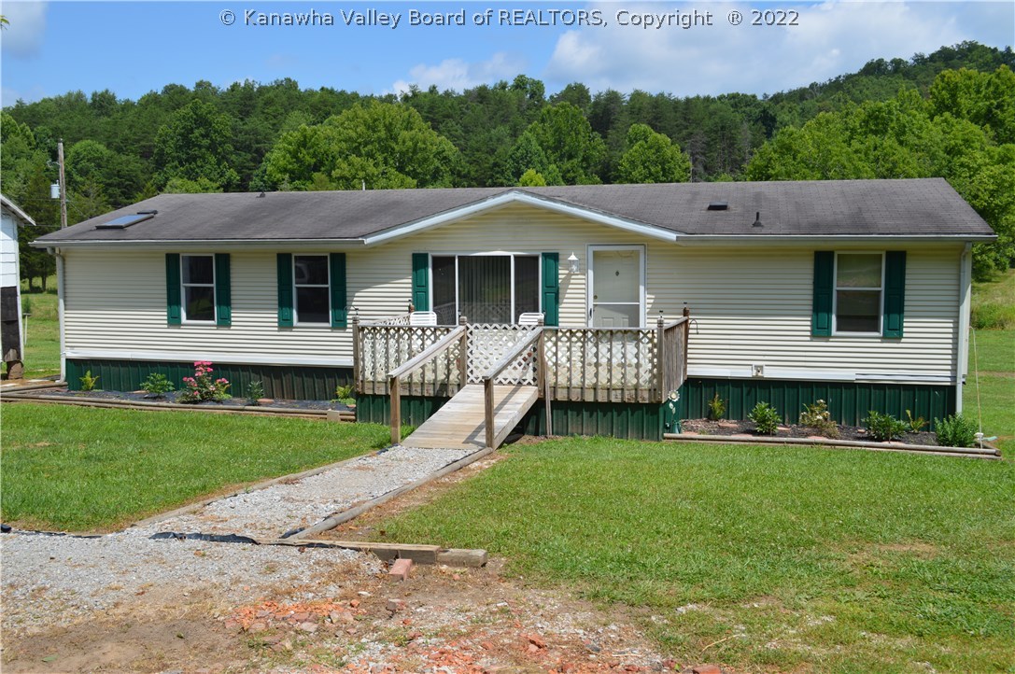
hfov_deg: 57.3
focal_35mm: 33
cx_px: 508
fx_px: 929
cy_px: 337
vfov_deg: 39.9
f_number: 9
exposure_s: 1/320
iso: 100
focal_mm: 22
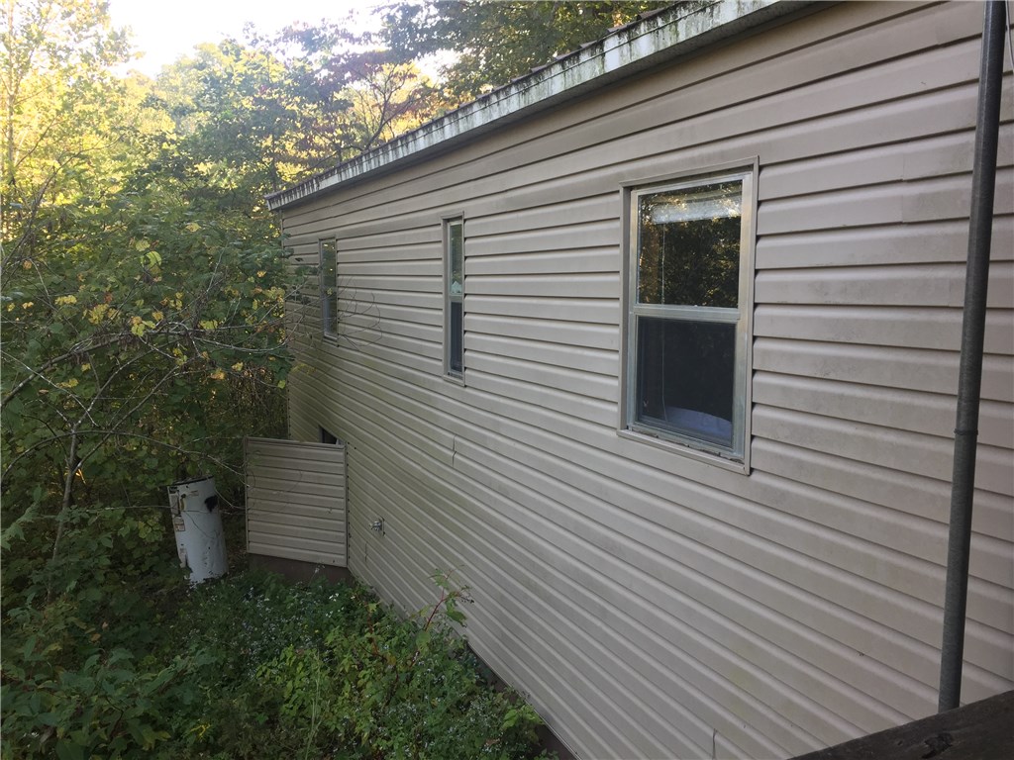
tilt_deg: -4.2
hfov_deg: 61.7
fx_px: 849
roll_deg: -1.6
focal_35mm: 29
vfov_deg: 48.2
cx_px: 507
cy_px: 380
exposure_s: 1/60
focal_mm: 4.15
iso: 32
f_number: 2.2
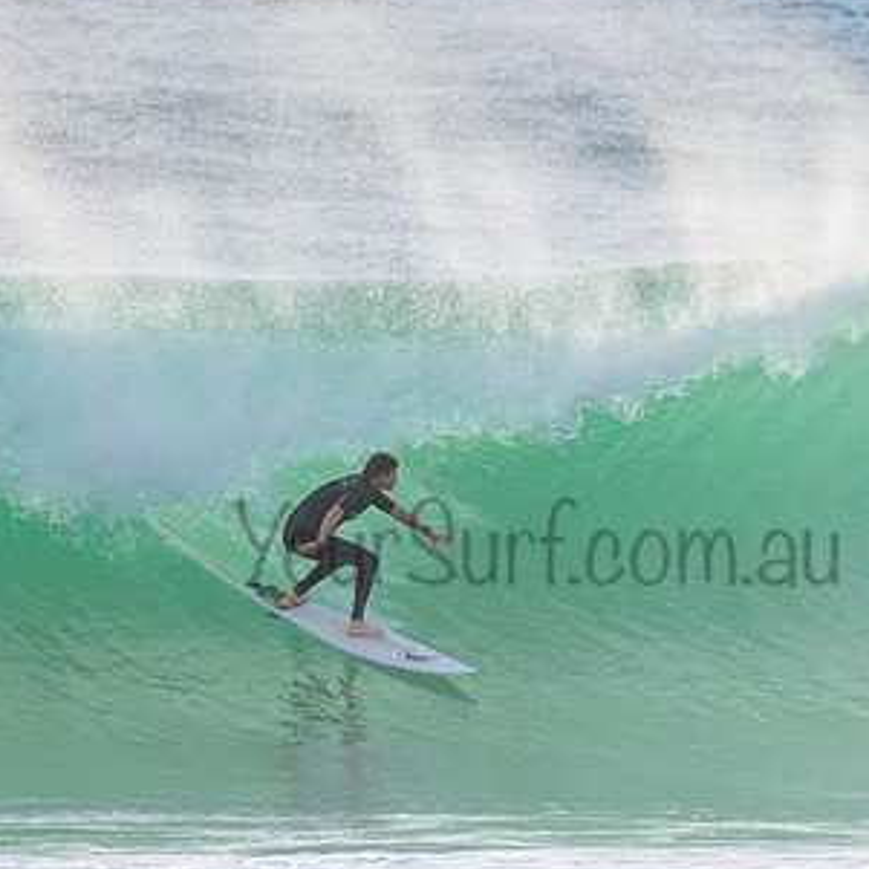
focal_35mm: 1002
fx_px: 28459
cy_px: 498
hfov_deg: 1.7
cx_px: 346
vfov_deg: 1.7
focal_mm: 500
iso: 500
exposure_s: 1/2000
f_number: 5.6
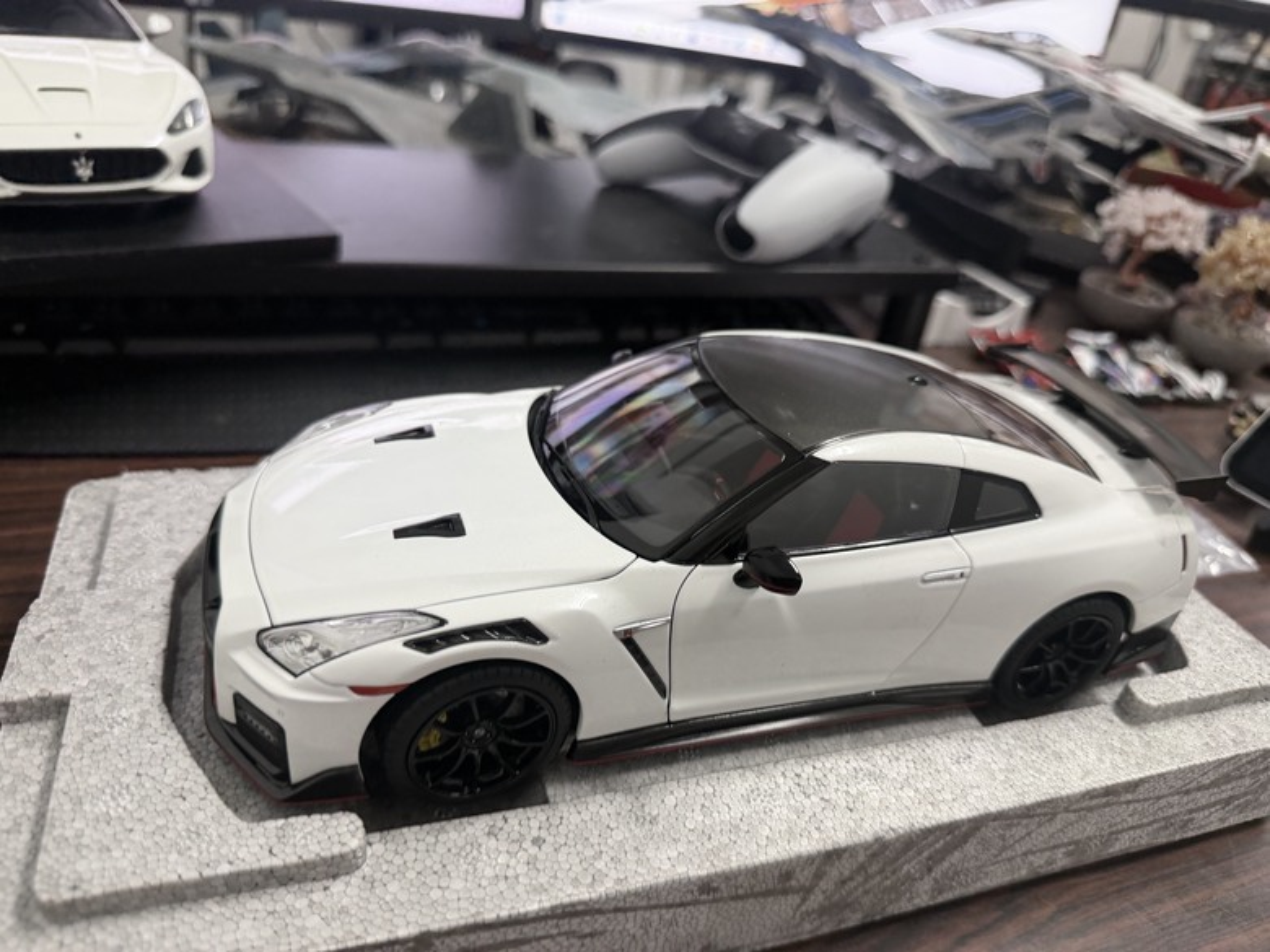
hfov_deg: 71.6
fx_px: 881
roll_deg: -9.2
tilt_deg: -31.4
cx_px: 635
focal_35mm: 24
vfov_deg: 56.8
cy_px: 476
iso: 160
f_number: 1.78
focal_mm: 6.76
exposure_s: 1/60
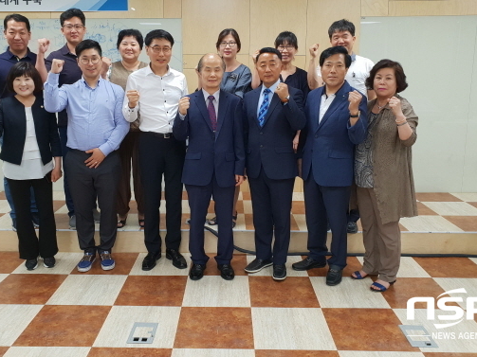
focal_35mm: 31
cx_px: 217
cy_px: 151
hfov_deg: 58.3
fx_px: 427
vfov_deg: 45.3
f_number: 2.4
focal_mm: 4.3
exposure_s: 1/60
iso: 125
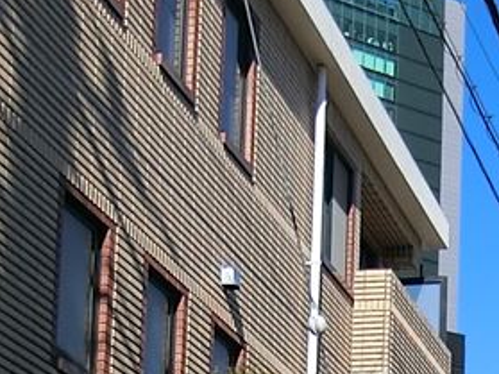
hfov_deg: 17.5
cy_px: 718
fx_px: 1571
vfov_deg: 12.2
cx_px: 542
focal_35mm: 109
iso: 80
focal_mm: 4.06
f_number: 6.9
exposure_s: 1/250
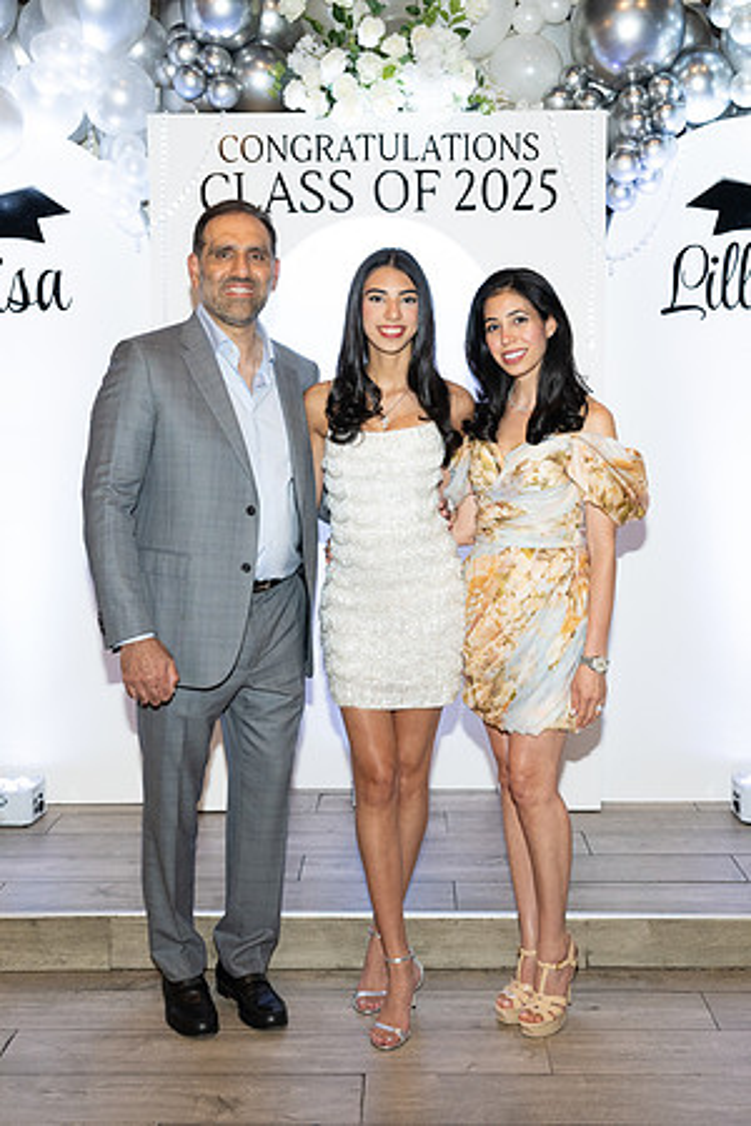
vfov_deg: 47.2
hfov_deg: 32.4
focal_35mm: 41
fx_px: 1291
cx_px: 386
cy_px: 563
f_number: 5.6
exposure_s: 1/80
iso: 1000
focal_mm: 27.5
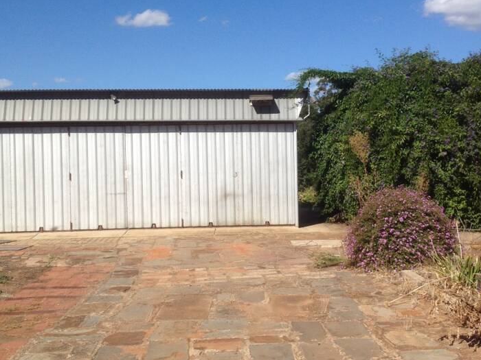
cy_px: 171
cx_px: 263
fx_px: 556
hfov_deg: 46.7
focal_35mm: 40
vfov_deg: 36.0
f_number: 2.4
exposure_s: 1/2762
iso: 50
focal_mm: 4.28
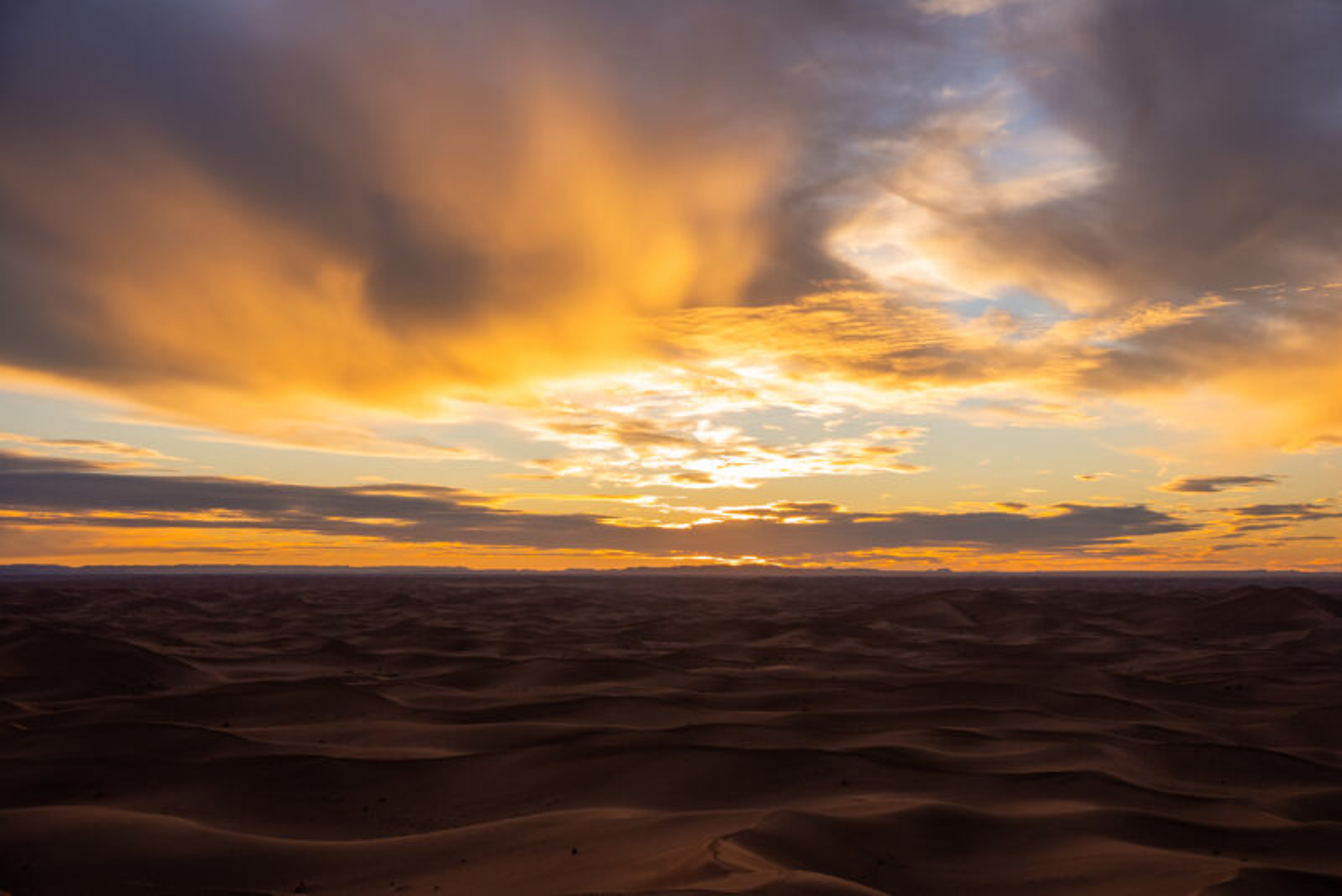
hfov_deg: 47.7
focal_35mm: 41
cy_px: 448
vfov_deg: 32.9
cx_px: 671
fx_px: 1518
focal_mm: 40.7
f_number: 4.5
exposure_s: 1/1600
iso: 640
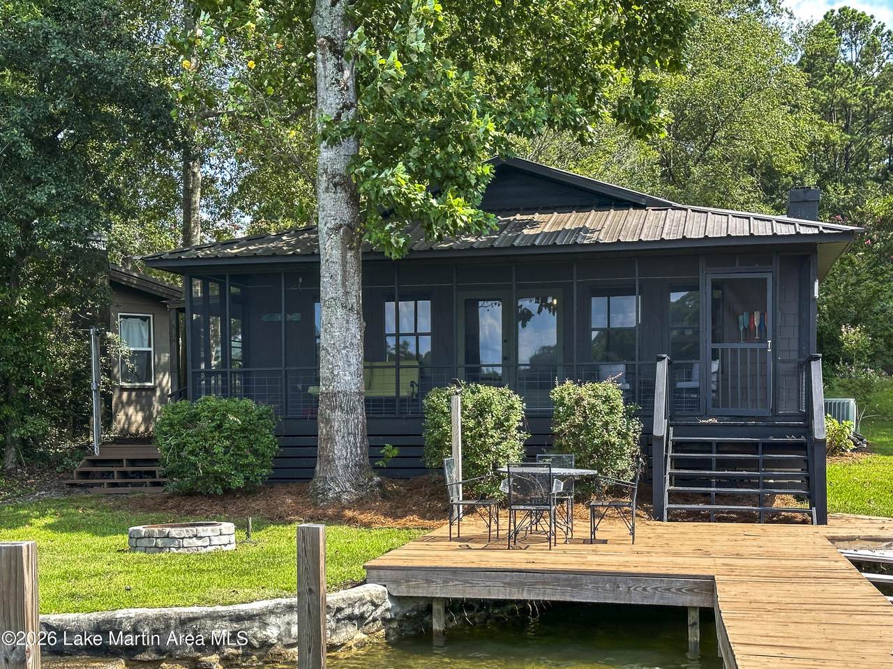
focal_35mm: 48
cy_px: 334
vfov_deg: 30.3
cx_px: 446
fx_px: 1238
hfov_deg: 39.7
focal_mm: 6.86
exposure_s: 1/850
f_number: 1.8
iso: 64
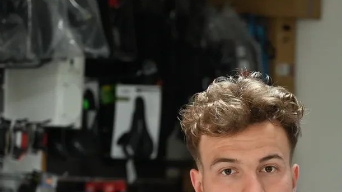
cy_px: 245
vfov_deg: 7.1
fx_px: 1523
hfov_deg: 12.8
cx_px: 255
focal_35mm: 168
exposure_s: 1/100
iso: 3200
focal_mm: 70
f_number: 4
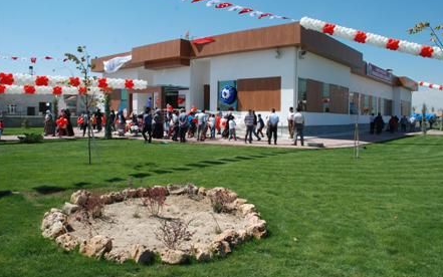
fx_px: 338
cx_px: 221
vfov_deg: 44.6
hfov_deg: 66.4
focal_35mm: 28
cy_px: 129
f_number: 10
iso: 320
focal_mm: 18
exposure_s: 1/400
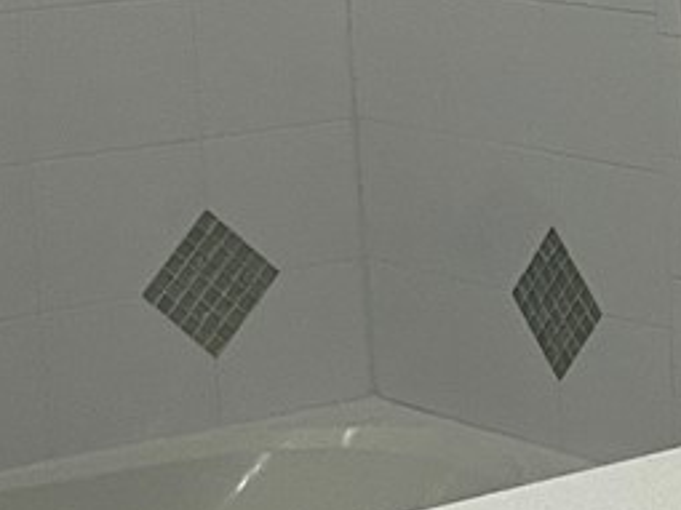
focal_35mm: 157
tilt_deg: -9.3
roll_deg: +2.8
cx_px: 993
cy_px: 56
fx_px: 3087
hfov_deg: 12.1
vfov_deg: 9.4
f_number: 1.6
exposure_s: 1/60
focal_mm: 5.1
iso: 160
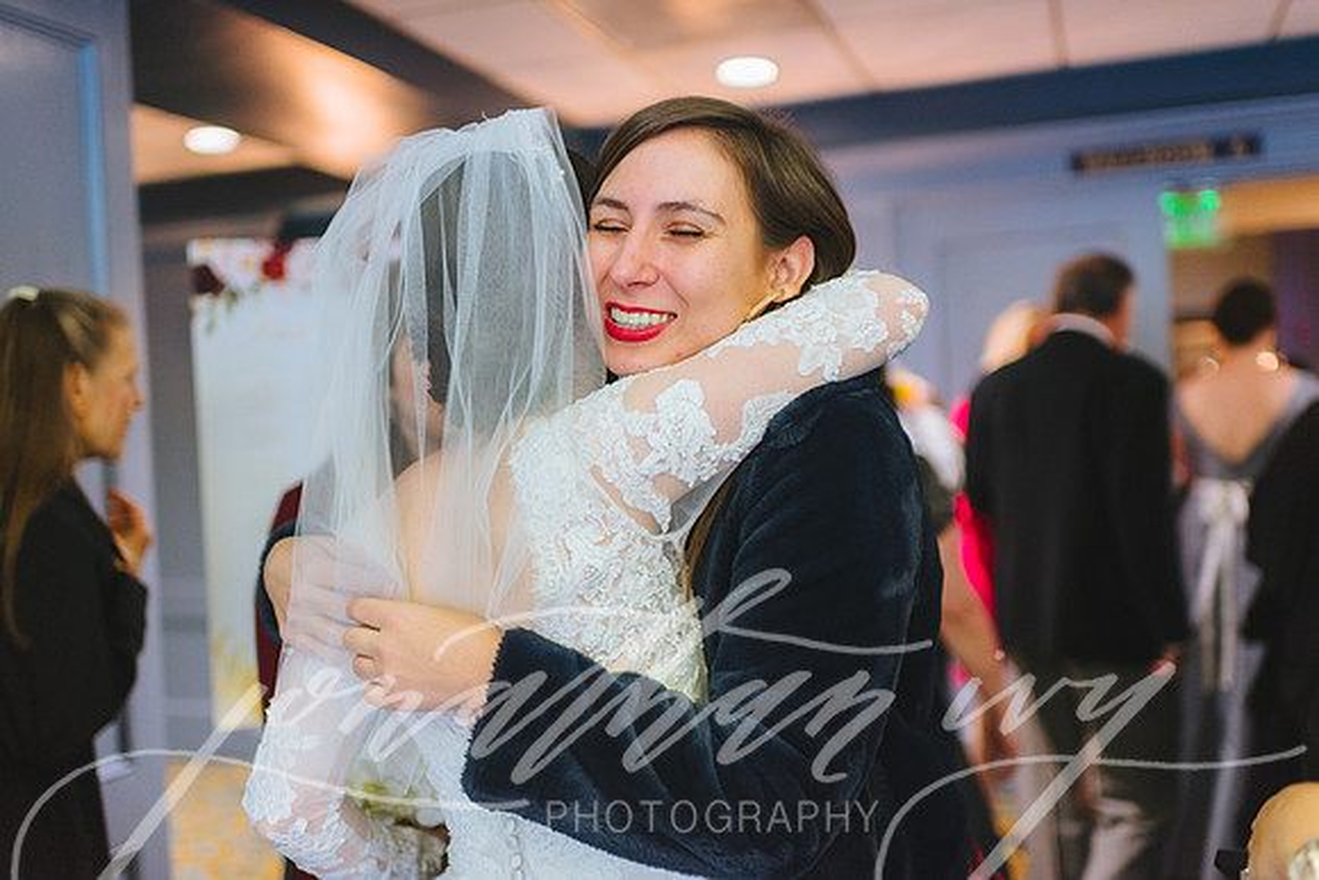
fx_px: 1283
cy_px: 440
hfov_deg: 54.4
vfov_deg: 37.9
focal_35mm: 35
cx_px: 660
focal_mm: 35
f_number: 1.8
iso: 1000
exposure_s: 1/250
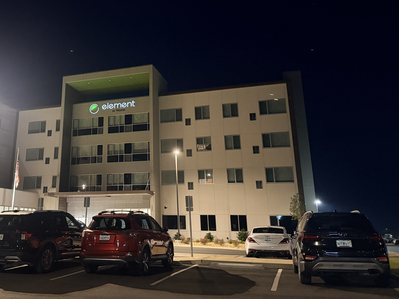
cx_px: 125
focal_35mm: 36
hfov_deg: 50.2
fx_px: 415
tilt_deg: +17.3
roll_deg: -0.5
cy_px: 99
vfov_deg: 39.2
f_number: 1.78
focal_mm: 6.76
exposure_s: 1/30
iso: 1250
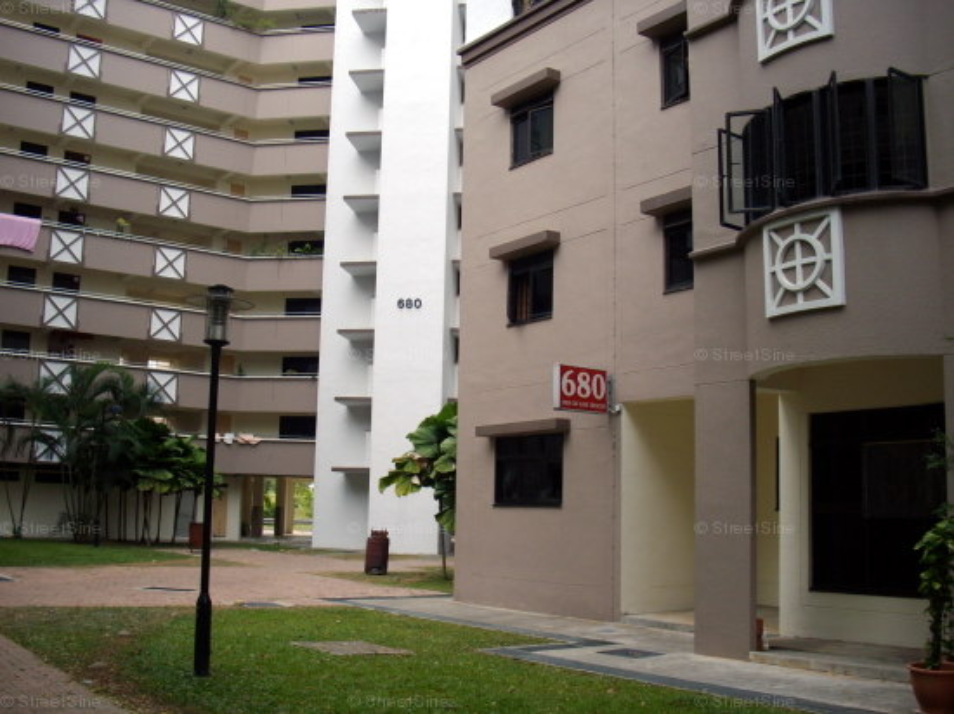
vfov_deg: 38.6
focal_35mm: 37
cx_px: 477
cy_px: 357
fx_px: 1019
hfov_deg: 50.2
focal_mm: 6.2
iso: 80
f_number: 2.8
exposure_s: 1/160
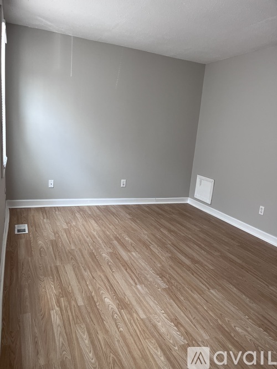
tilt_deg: -11.8
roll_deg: -5.4
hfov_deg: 53.0
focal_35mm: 26
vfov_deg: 67.3
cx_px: 138
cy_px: 184
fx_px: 277
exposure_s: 1/117
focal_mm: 5.1
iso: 125
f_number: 1.6
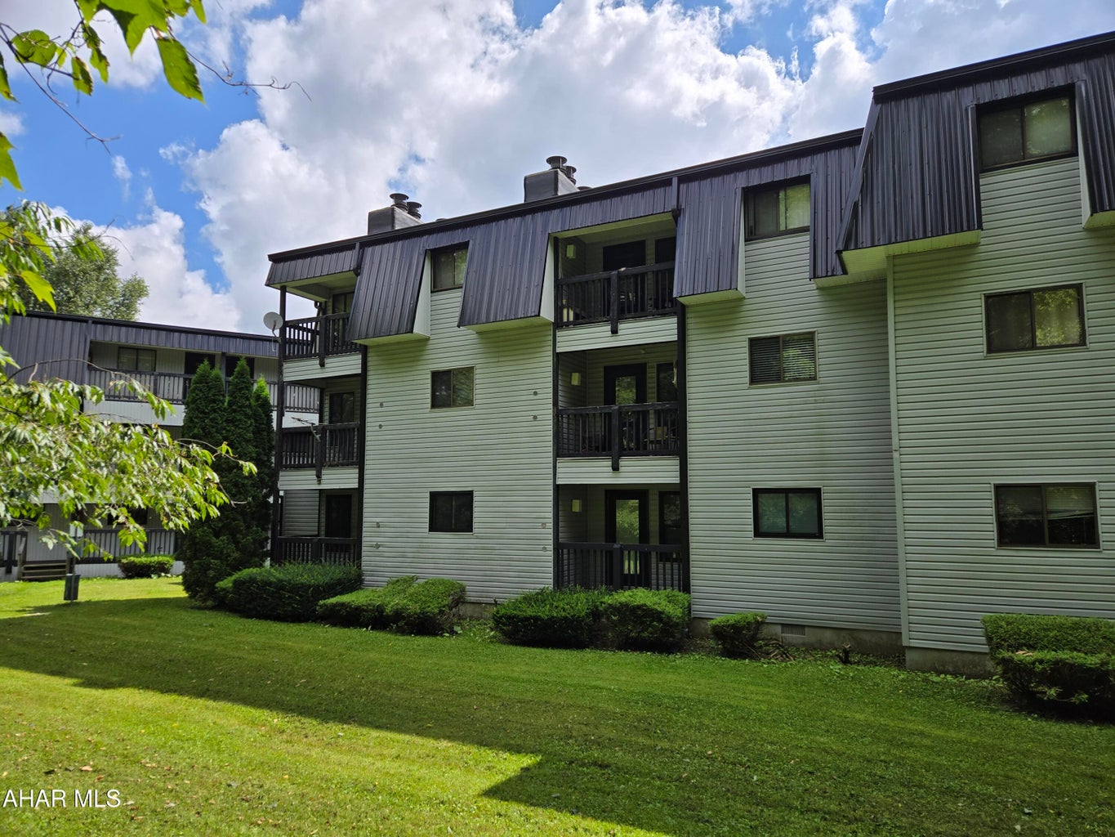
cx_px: 558
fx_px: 741
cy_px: 418
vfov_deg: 58.9
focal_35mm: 23
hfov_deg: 73.9
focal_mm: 5.4
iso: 25
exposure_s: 1/2302
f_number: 1.8
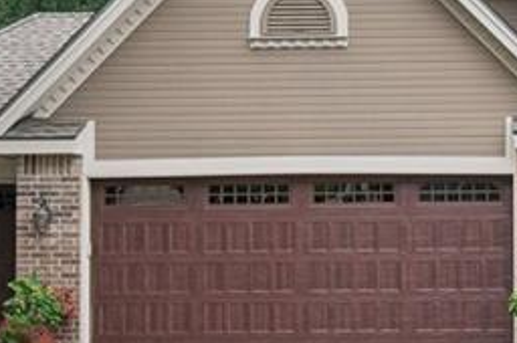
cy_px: 231
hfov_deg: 23.7
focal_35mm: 82
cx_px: 525
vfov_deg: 16.6
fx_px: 1176
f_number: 6.3
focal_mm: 20.5
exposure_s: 1/400
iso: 640
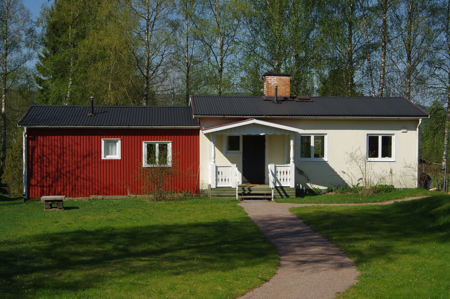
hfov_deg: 33.4
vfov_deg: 22.6
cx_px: 225
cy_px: 150
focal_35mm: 60
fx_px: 749
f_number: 9
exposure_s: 1/320
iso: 100
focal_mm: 40
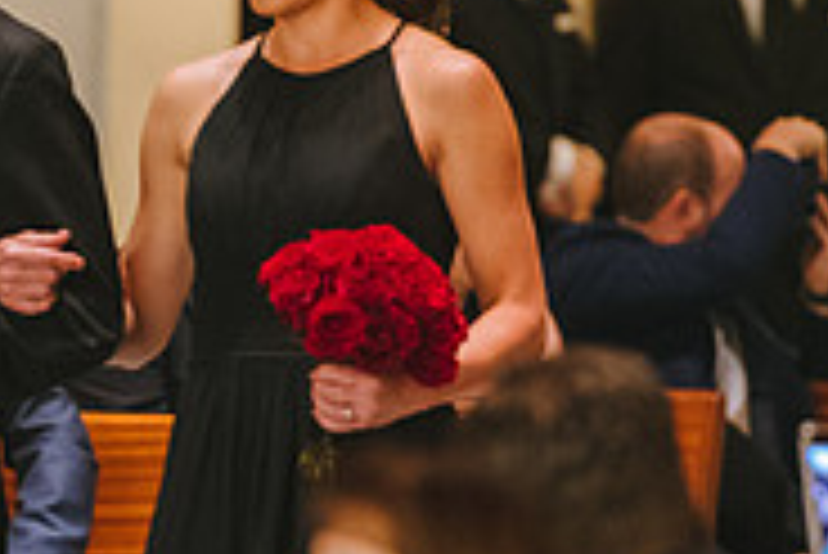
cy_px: 402
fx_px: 15099
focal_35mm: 656
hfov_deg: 3.1
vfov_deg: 2.1
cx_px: 171
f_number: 2.8
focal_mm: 200
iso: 6400
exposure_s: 1/100
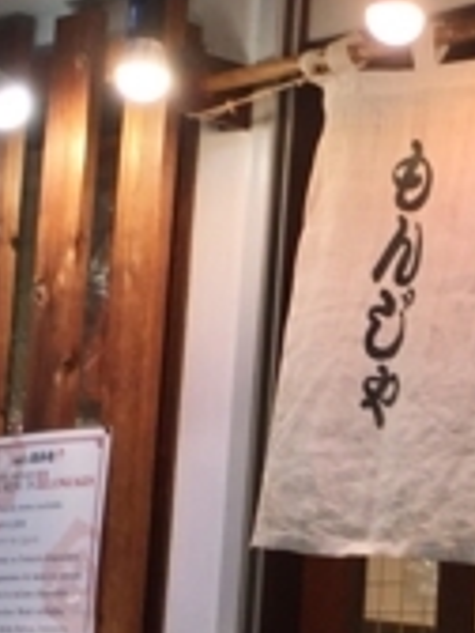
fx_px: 2525
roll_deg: -3.0
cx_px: 486
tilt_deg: +7.5
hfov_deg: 10.6
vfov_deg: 14.3
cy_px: 448
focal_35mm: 138
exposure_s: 1/60
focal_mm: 4.15
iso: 25
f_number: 2.2
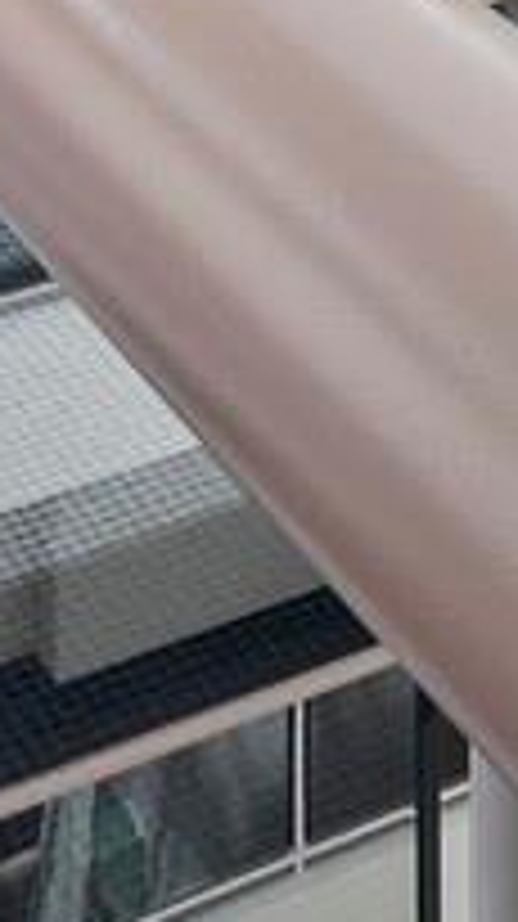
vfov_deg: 13.1
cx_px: 595
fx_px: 2912
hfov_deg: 10.0
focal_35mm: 119
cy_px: -1358
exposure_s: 1/8
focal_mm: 7
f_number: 11
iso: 320
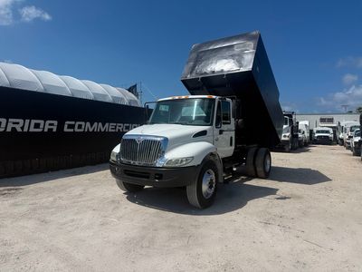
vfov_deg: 56.8
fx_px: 251
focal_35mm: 24
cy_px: 136
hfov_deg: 71.6
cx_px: 181
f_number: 1.78
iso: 80
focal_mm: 6.76
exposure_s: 1/10309
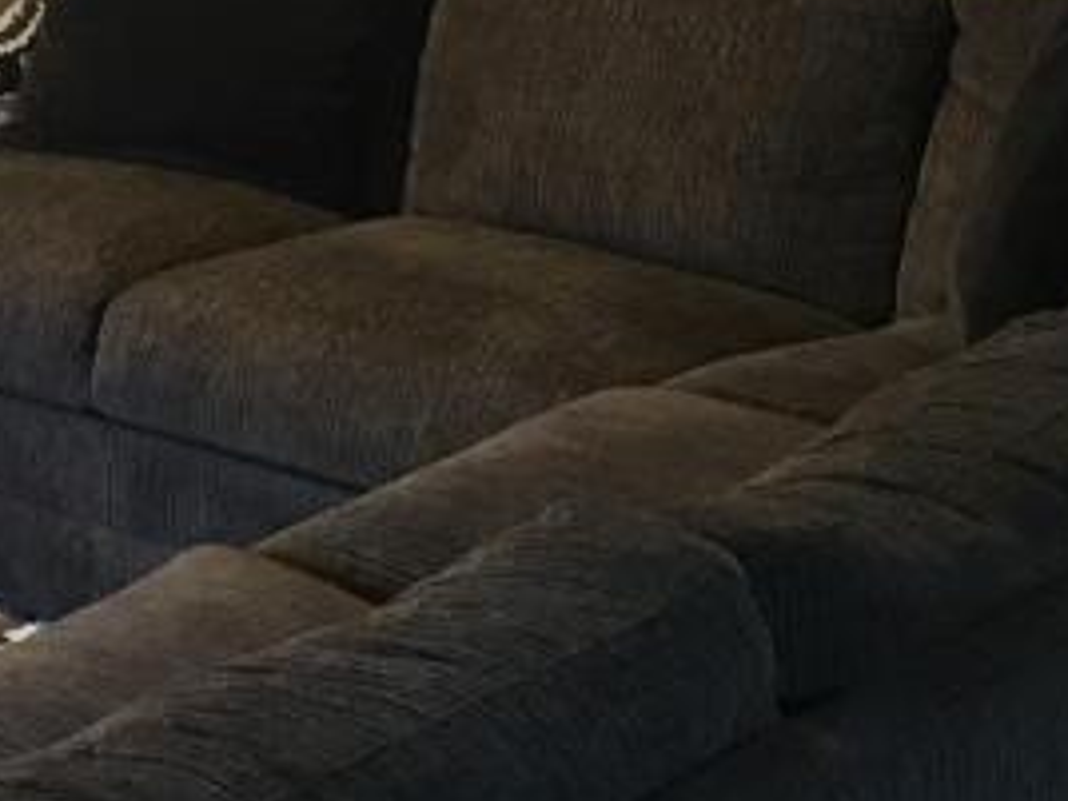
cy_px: -494
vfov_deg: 12.5
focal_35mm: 111
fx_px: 3425
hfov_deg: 16.7
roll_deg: -0.4
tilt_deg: -1.3
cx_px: -347
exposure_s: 1/30
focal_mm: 4.15
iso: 200
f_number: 2.2
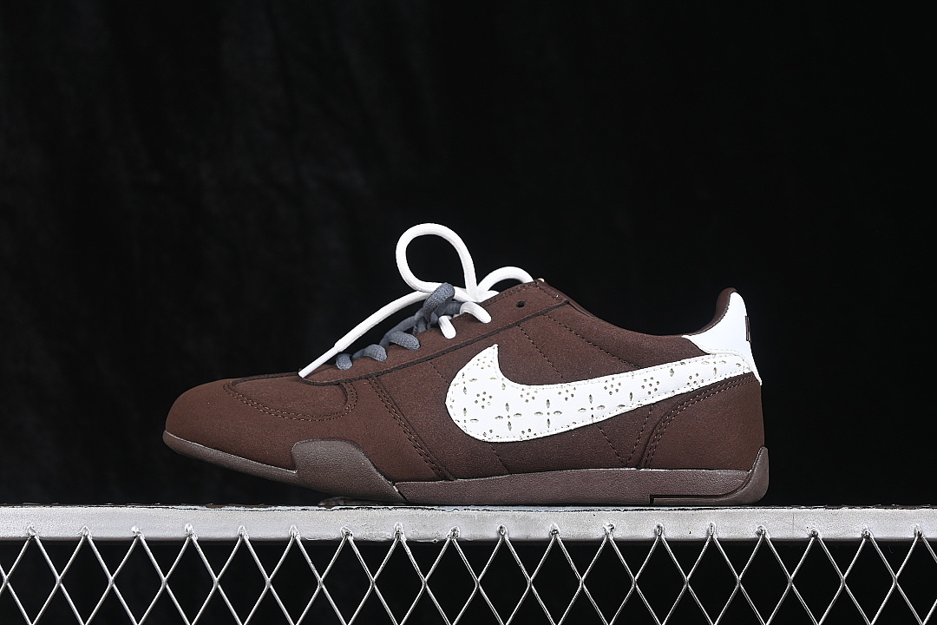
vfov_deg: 18.2
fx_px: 1952
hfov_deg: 27.0
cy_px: 312
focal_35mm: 75
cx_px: 468
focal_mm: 50
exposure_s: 1/60
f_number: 6.3
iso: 160
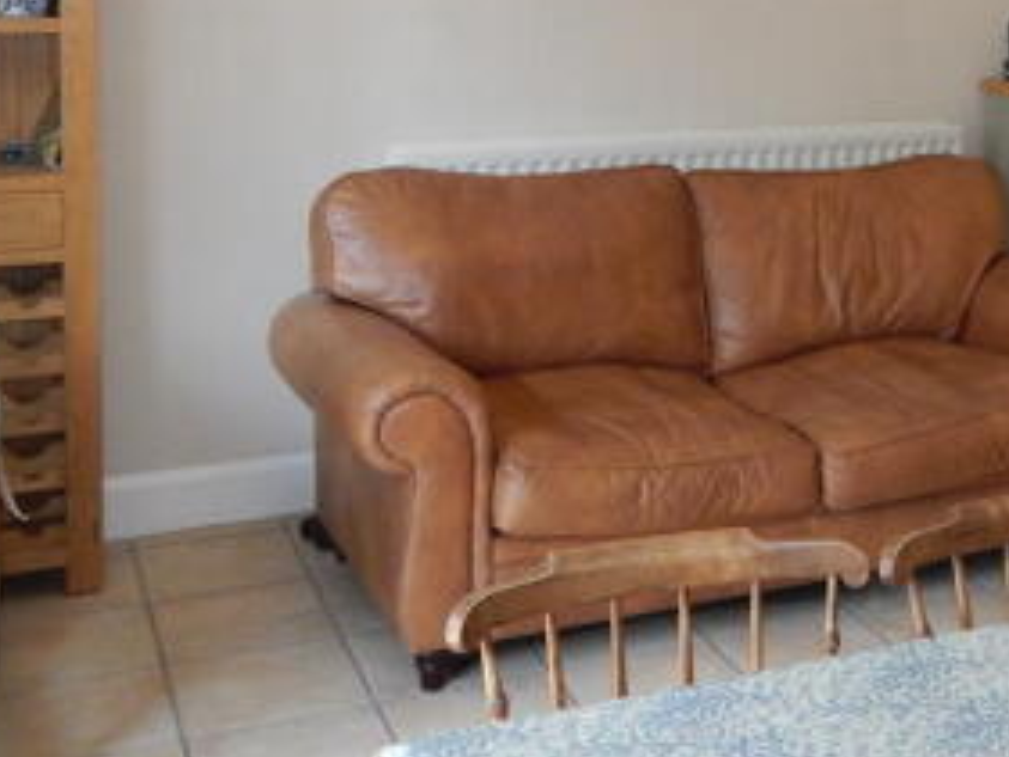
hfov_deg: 31.8
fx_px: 1691
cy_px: 48
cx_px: 882
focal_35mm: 58
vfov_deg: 24.4
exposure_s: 1/80
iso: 400
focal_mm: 5.1
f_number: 3.2
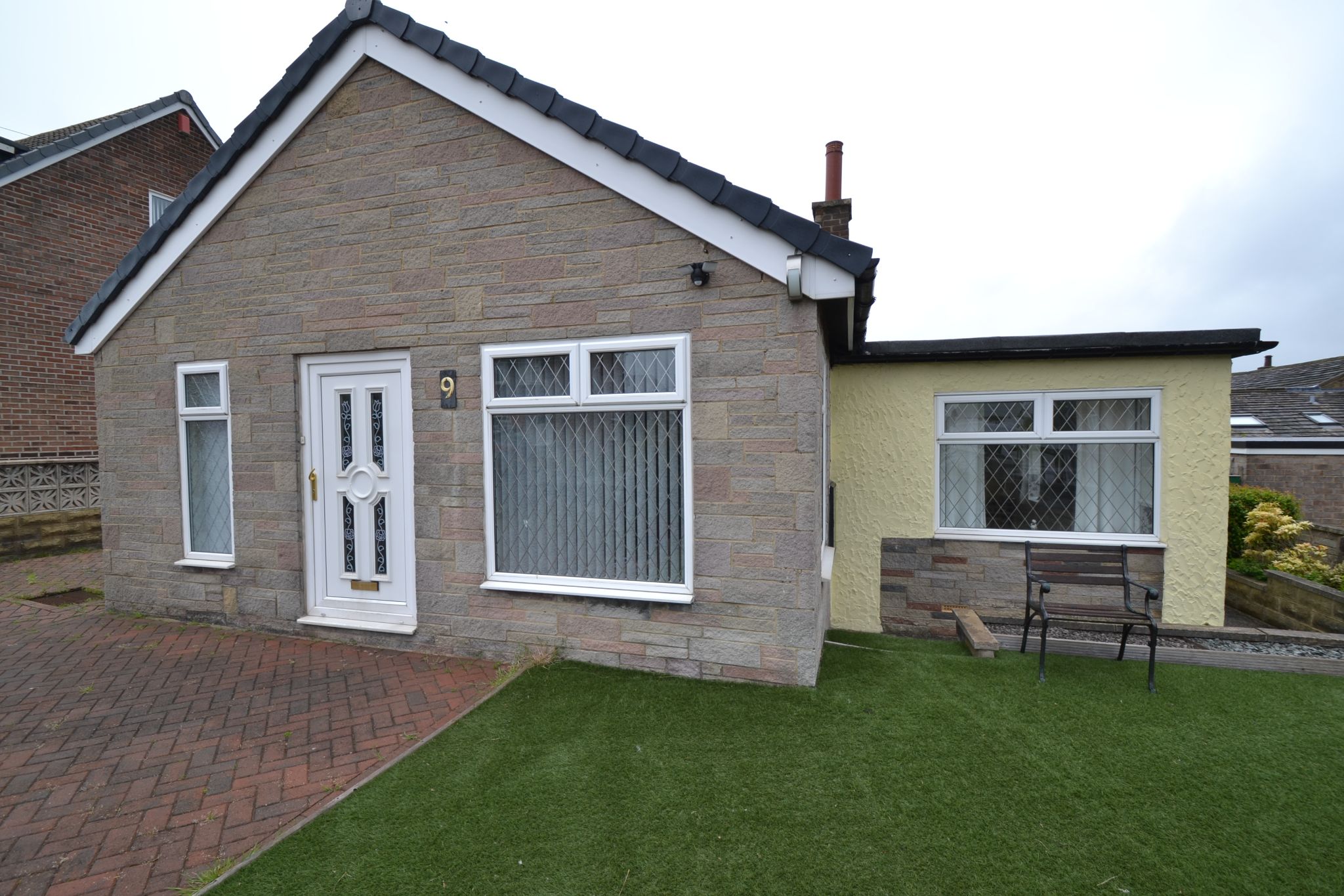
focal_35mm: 15
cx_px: 672
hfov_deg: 100.4
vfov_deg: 77.3
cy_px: 448
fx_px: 560
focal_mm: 10
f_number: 6.3
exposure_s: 1/160
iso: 100
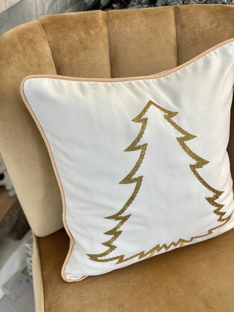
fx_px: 469
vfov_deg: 36.8
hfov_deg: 28.0
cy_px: 156
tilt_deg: -41.1
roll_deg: -3.5
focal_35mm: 52
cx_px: 117
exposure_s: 1/122
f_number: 2
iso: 40
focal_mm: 6
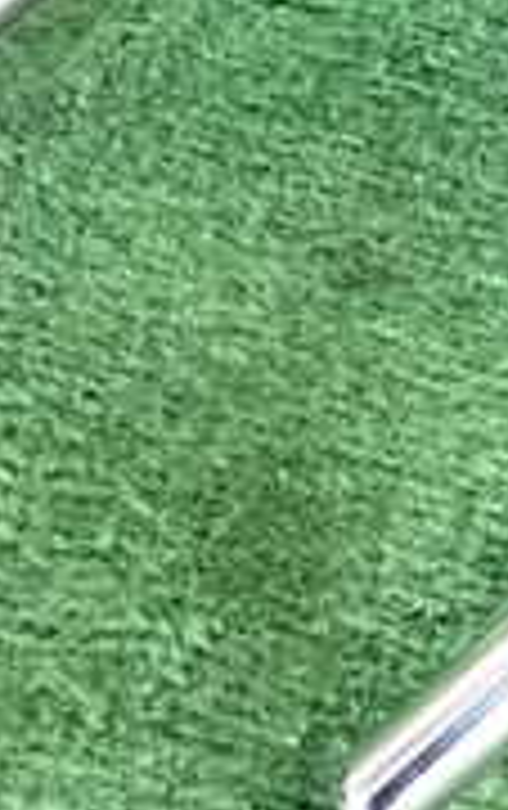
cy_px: -81
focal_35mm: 113
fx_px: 2495
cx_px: 899
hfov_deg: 10.9
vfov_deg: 17.8
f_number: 2.4
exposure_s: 1/125
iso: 1600
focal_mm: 5.79
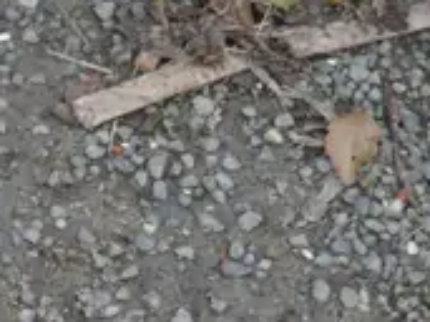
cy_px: -377
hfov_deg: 6.2
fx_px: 3724
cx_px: -752
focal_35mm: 300
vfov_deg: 4.8
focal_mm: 25
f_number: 5.3
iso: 200
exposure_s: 1/125
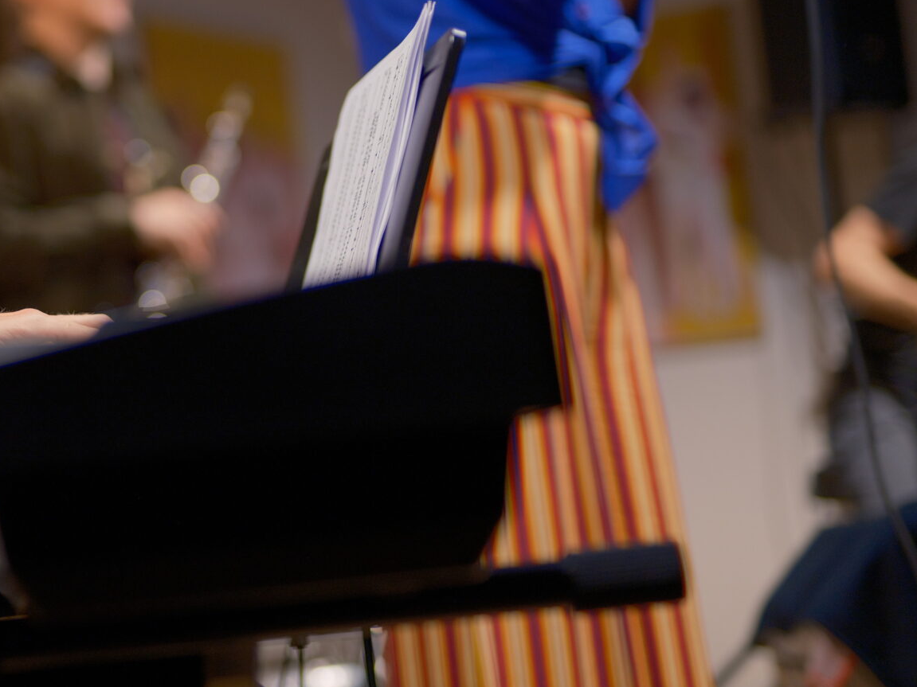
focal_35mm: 89
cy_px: 176
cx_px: 171
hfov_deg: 21.7
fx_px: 2357
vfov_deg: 16.5
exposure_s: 1/500
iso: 640
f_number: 1.4
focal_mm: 50
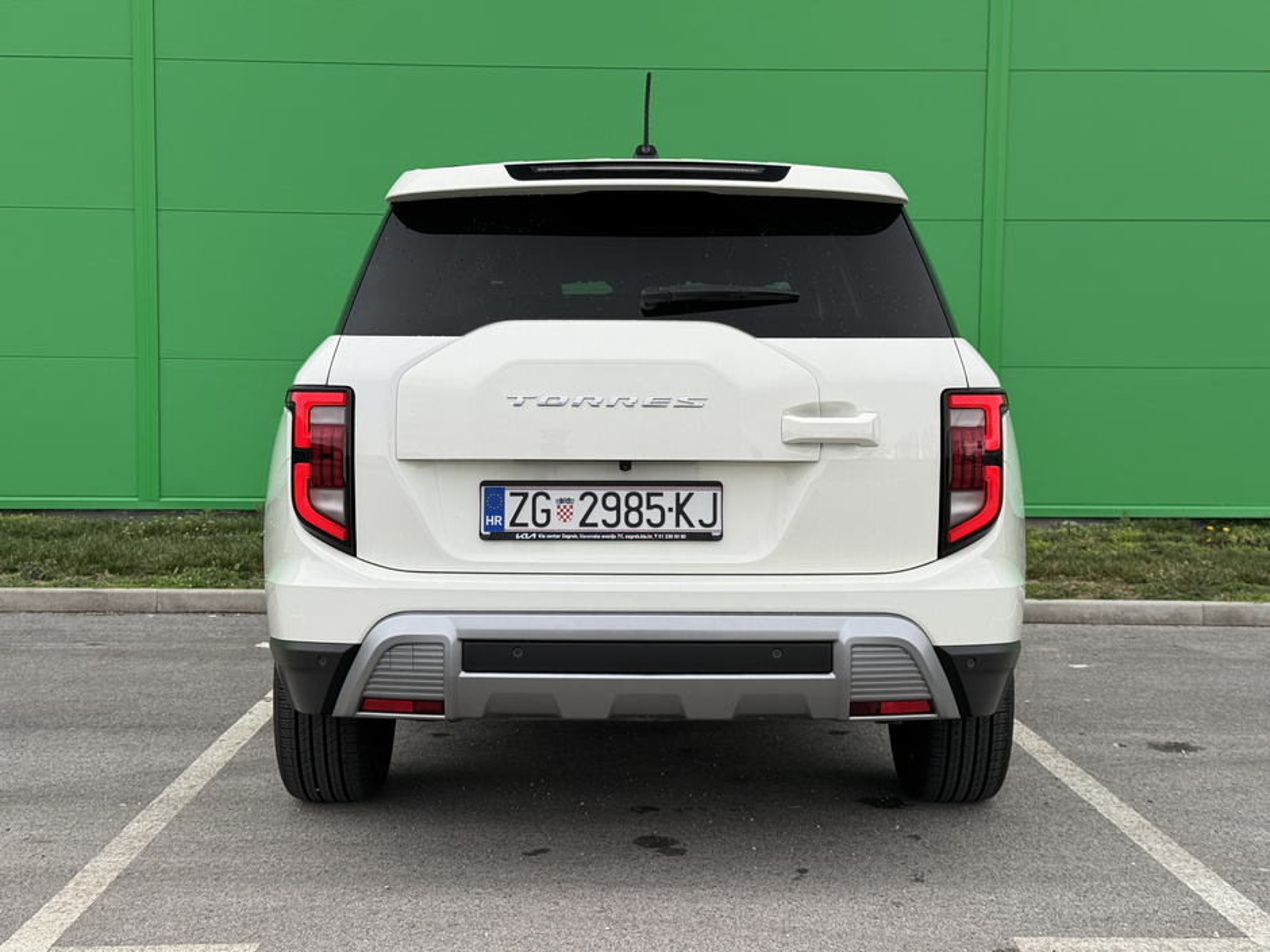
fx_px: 1761
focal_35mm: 48
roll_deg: -0.3
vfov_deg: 30.3
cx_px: 635
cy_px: 476
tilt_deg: -3.4
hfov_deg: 39.7
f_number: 1.78
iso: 64
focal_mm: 6.76
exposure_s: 1/765
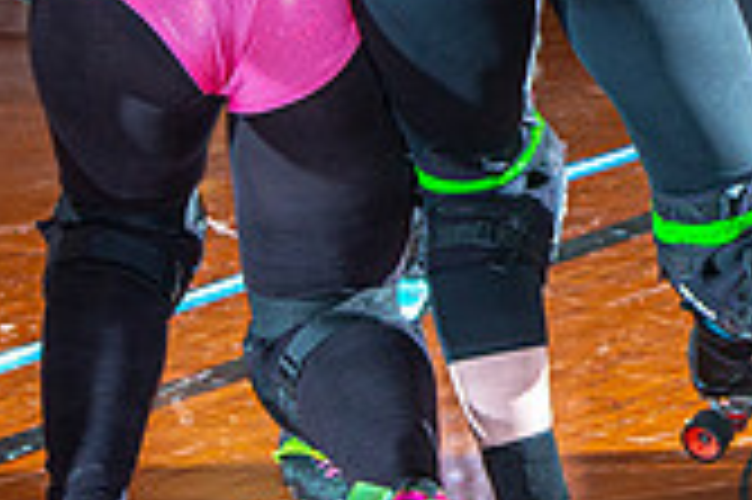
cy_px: -205
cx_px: 1067
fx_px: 6886
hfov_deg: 6.2
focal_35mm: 330
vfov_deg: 4.1
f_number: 7.1
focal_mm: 95
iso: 640
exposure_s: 1/160
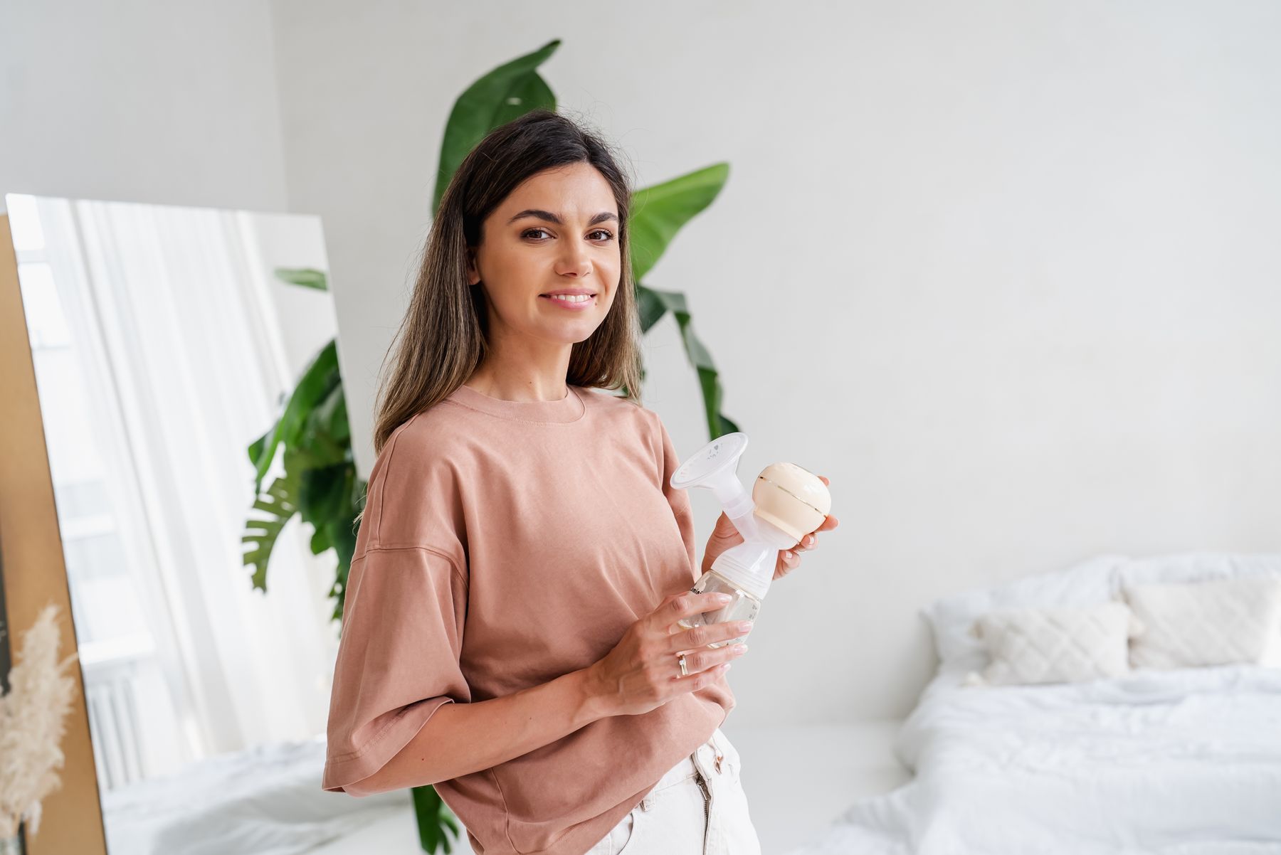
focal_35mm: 50
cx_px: 640
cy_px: 428
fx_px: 1780
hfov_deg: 39.6
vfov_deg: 27.0
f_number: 4
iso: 250
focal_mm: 50
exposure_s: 1/125
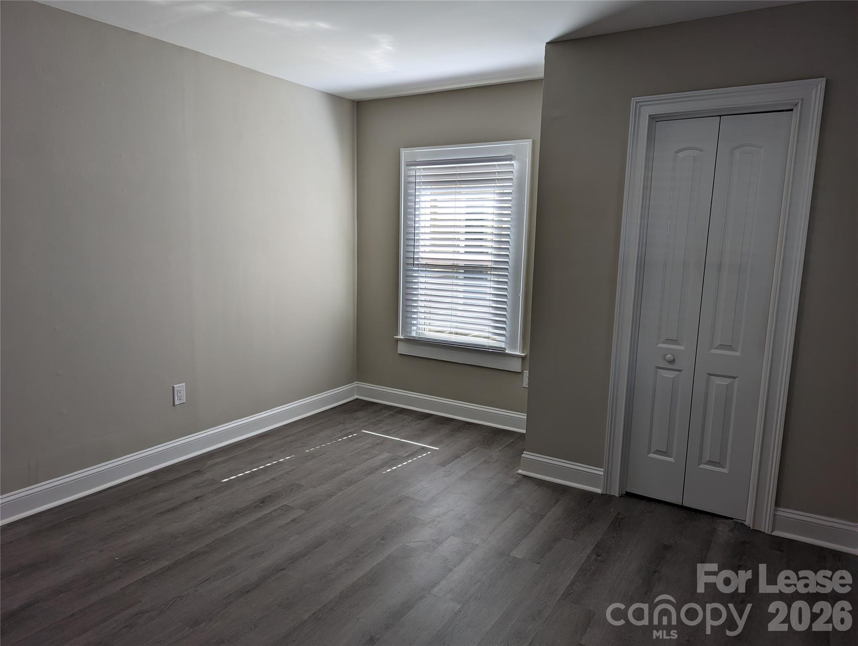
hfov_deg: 71.5
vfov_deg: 56.9
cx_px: 429
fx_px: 596
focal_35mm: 24
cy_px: 323
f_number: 1.85
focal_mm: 6.81
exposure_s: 1/618
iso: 48
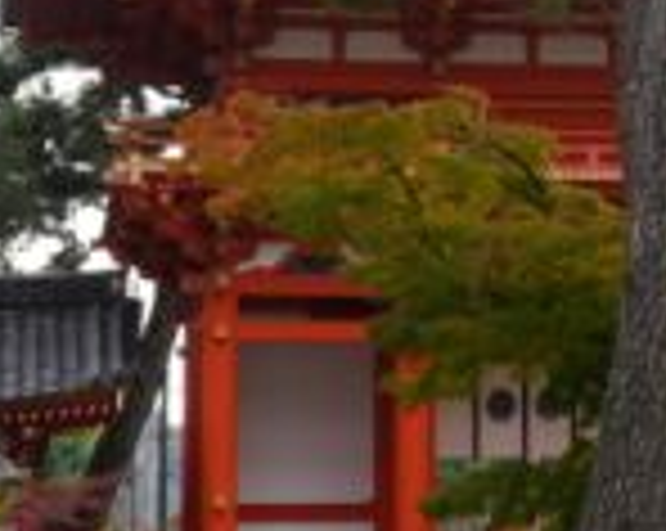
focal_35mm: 166
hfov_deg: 11.5
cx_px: 742
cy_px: 117
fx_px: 3268
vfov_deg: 9.3
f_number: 6.3
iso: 160
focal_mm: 28
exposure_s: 1/160
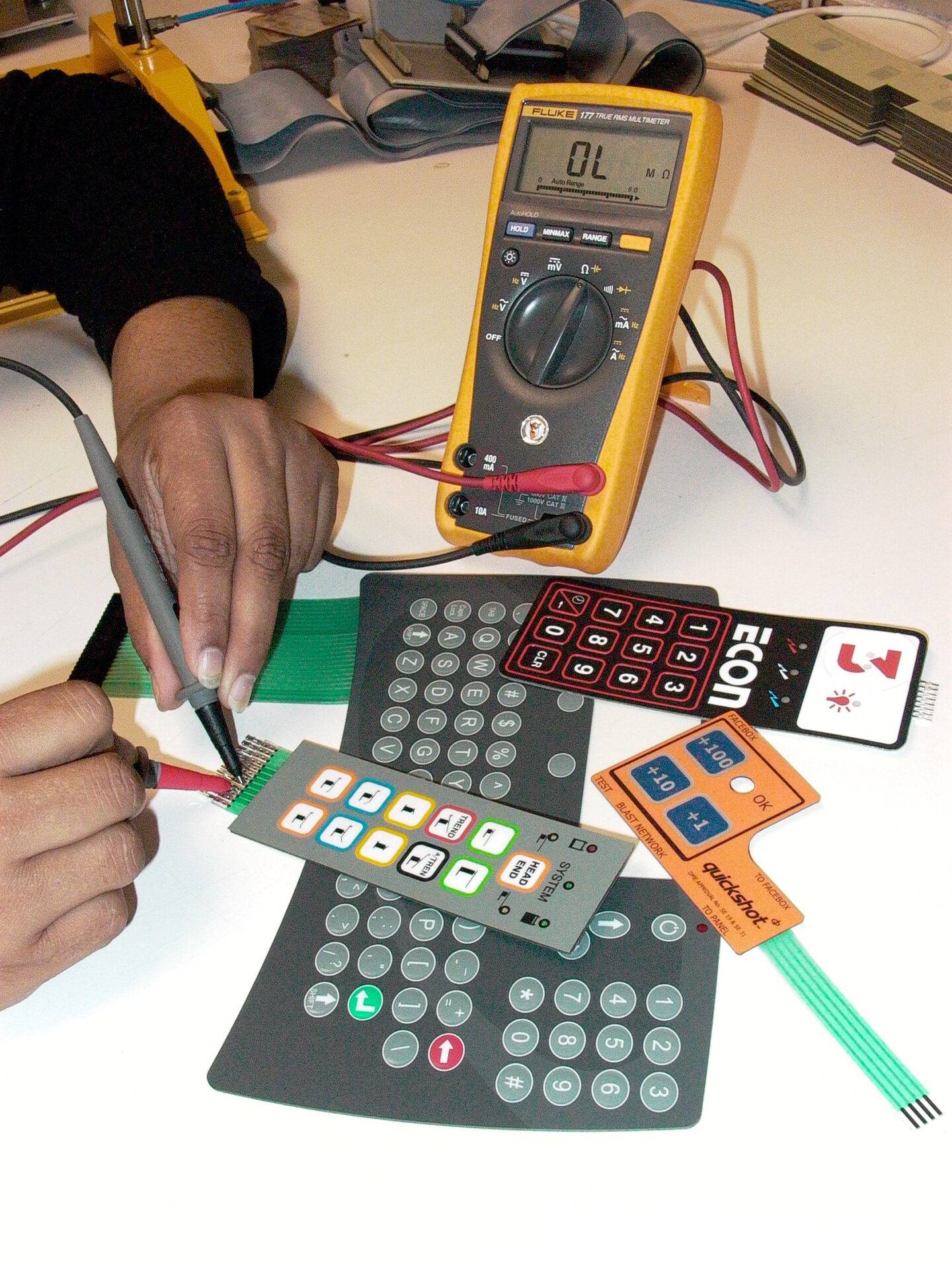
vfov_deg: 49.0
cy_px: 634
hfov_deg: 37.7
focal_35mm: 38
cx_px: 476
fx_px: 1393
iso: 400
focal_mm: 8.19
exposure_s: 1/87
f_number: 4.2
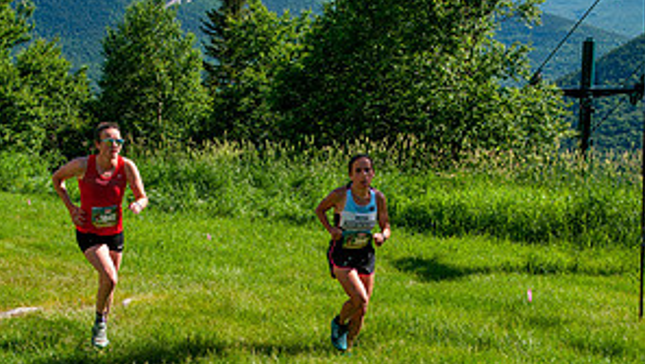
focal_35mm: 81
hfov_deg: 26.2
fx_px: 1386
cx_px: 321
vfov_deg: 14.8
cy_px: 325
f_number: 8
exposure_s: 1/400
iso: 200
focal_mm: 34
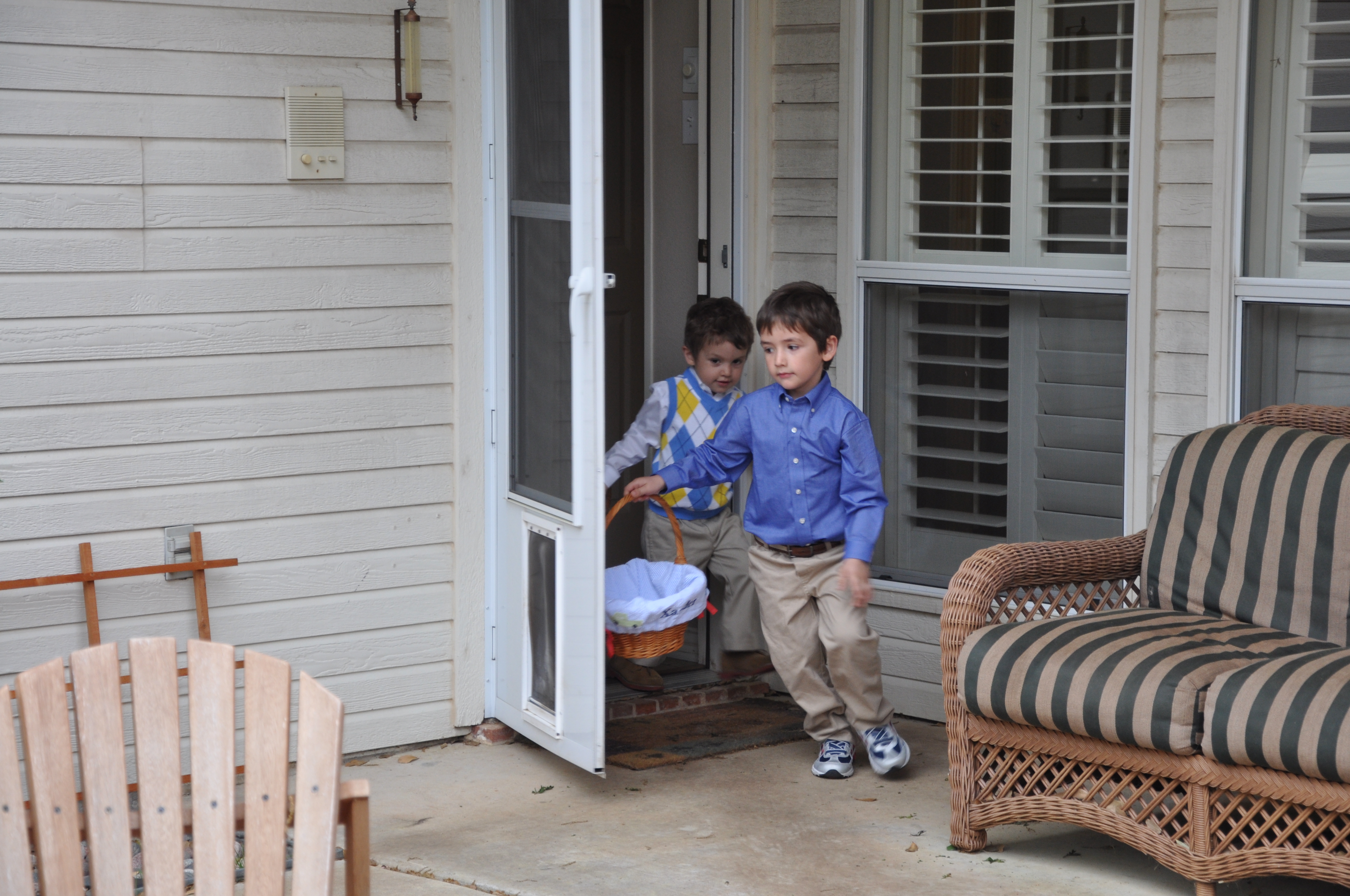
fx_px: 3483
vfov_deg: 14.7
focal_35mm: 93
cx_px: 675
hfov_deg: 21.9
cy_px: 448
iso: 400
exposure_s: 1/125
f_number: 5.6
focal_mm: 62
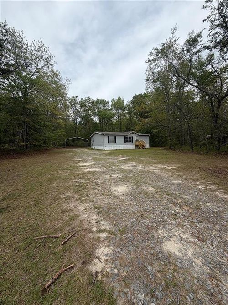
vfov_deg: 102.1
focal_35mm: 14
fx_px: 123
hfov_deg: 85.7
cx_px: 114
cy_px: 152
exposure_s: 1/820
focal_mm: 2.22
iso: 20
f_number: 2.2
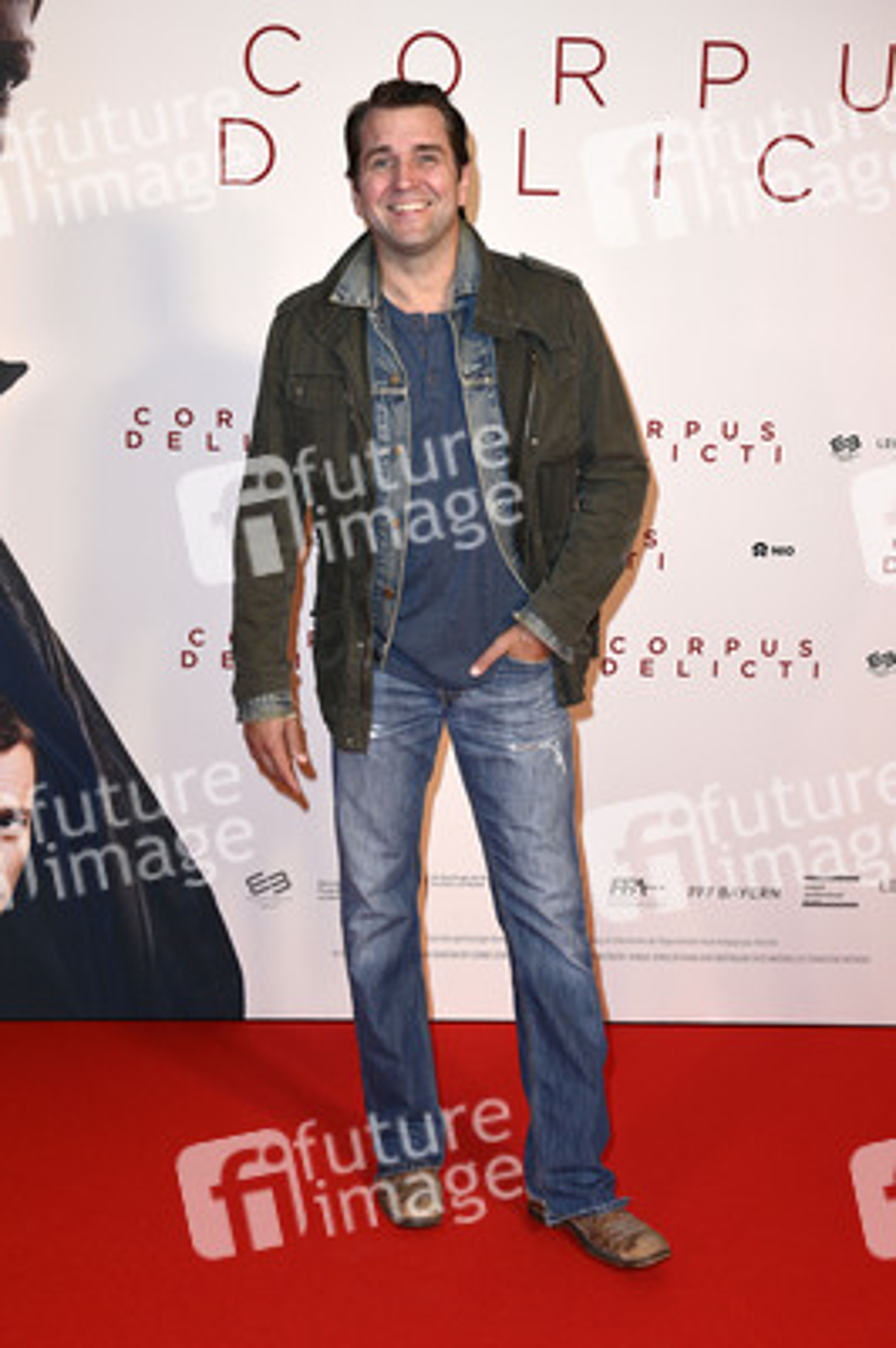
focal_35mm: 44
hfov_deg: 30.5
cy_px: 674
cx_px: 448
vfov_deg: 44.5
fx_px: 1645
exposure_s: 1/250
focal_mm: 44
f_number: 5.6
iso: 800
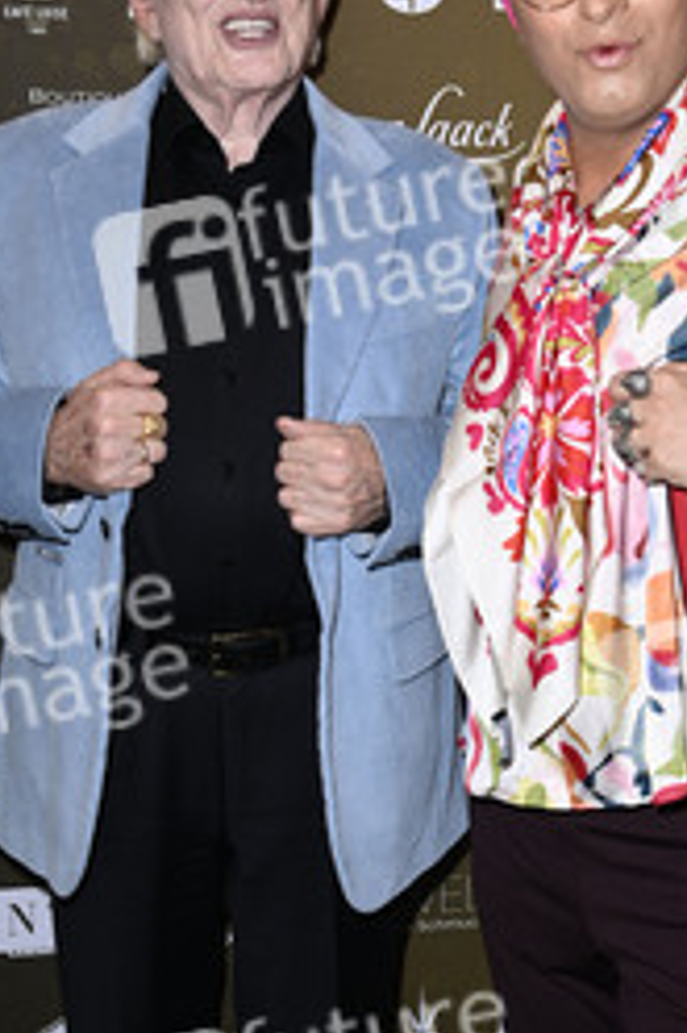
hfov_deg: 23.3
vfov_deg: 34.5
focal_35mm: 58
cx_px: 429
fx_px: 1662
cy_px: 467
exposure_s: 1/250
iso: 640
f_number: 5.6
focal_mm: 36
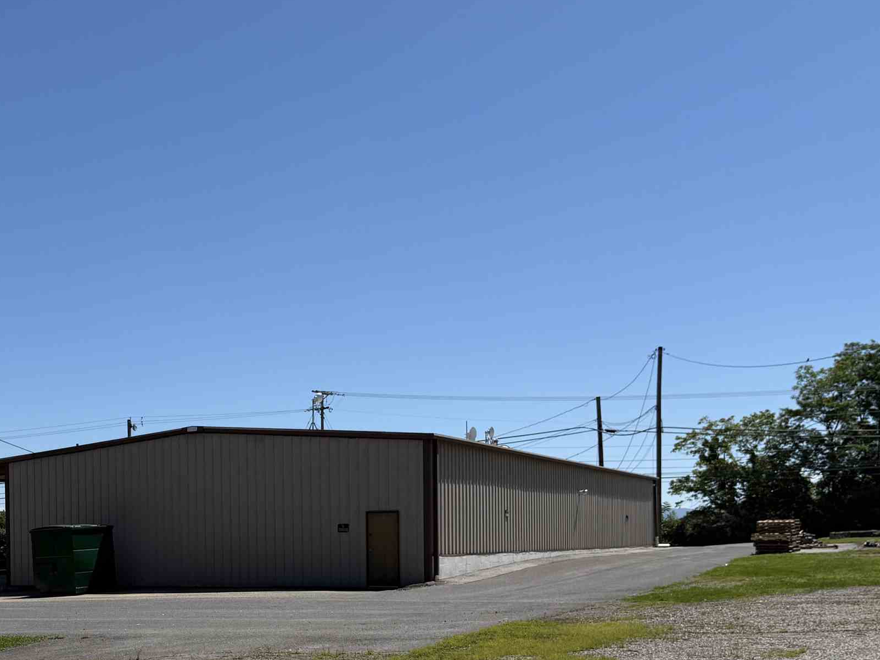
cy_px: 532
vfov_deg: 30.7
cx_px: 242
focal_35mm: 46
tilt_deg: +0.7
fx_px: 1169
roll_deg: +1.5
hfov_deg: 40.3
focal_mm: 6.76
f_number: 1.78
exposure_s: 1/6711
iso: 80
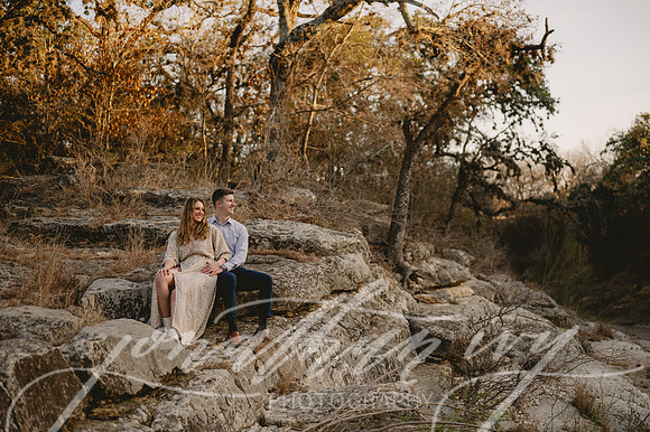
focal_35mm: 50
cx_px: 325
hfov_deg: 39.6
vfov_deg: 27.0
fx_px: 902
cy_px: 216
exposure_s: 1/640
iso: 100
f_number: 2
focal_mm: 50
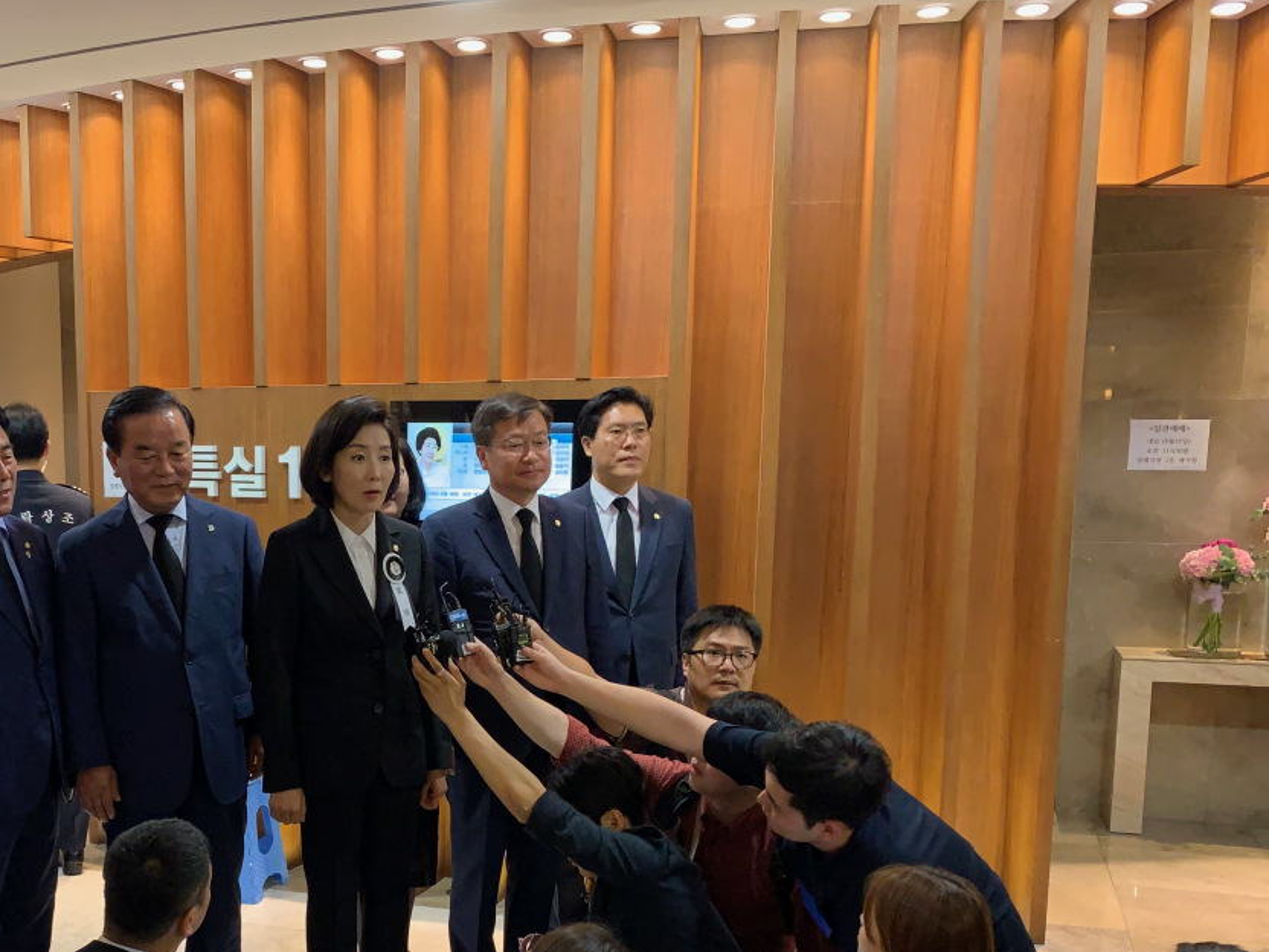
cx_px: 415
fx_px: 1466
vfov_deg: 35.3
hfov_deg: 46.0
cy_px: 694
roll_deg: -0.2
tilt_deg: -9.6
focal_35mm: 40
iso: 250
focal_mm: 4.25
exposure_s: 1/60
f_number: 1.8
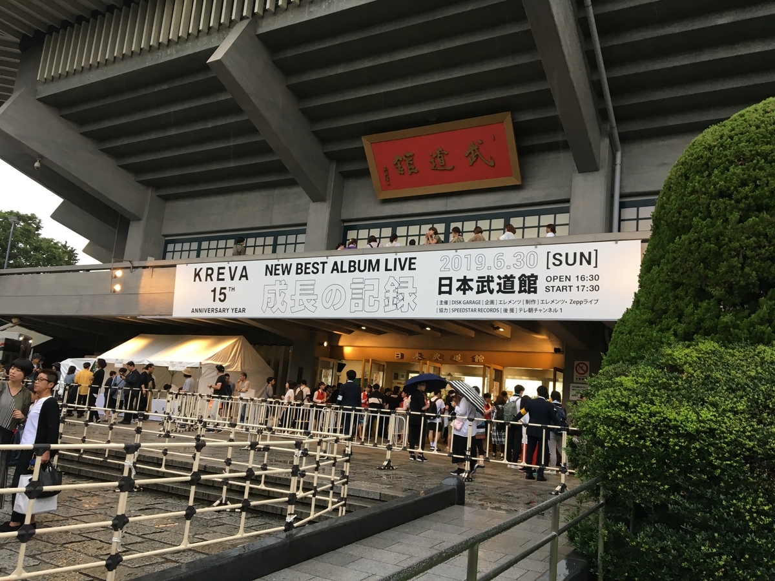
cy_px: 290
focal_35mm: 29
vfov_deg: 48.2
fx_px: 649
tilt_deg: +12.2
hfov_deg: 61.7
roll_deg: -6.2
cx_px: 388
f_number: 2.2
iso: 25
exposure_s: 1/30
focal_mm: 4.15
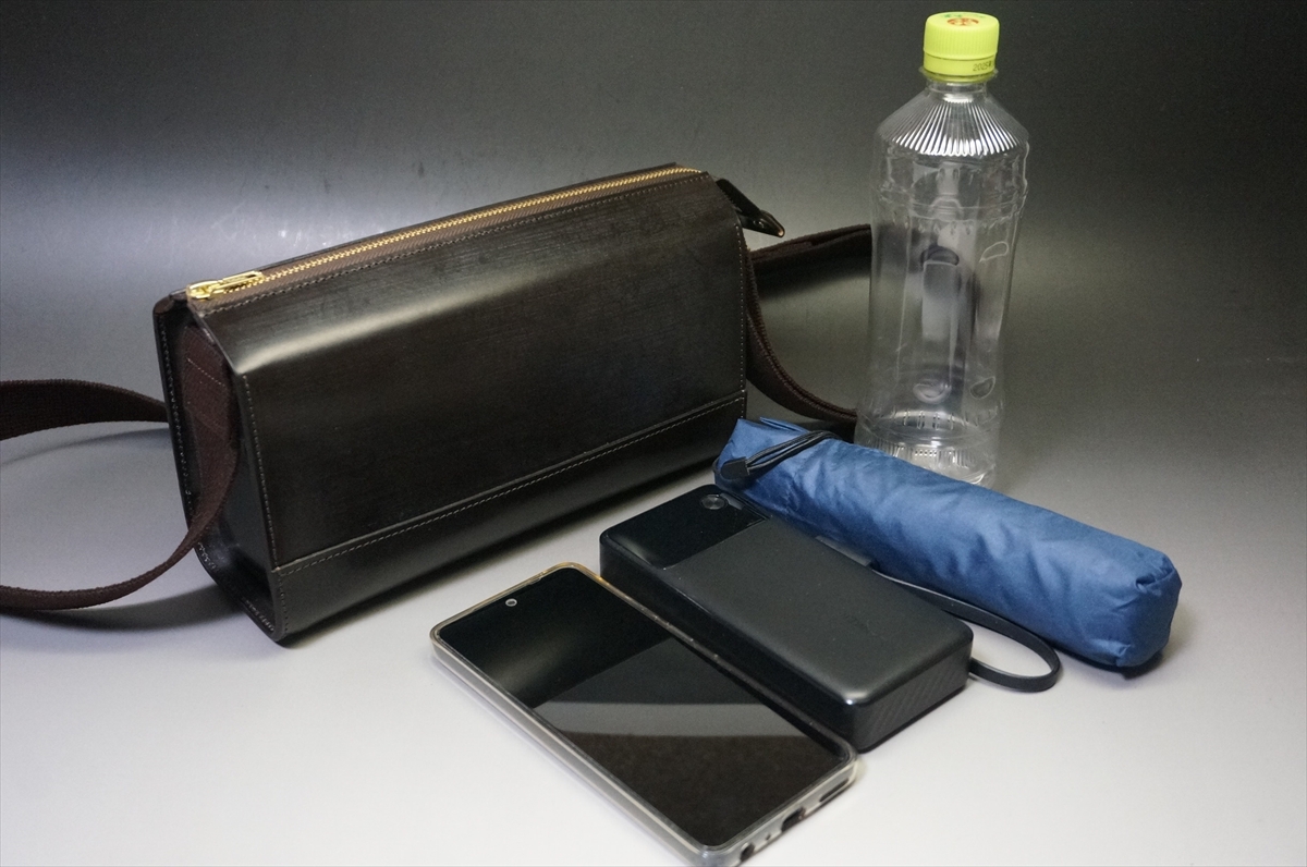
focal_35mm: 39
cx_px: 654
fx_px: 1414
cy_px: 434
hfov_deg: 49.6
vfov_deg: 34.1
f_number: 4.5
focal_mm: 26
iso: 3200
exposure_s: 1/125
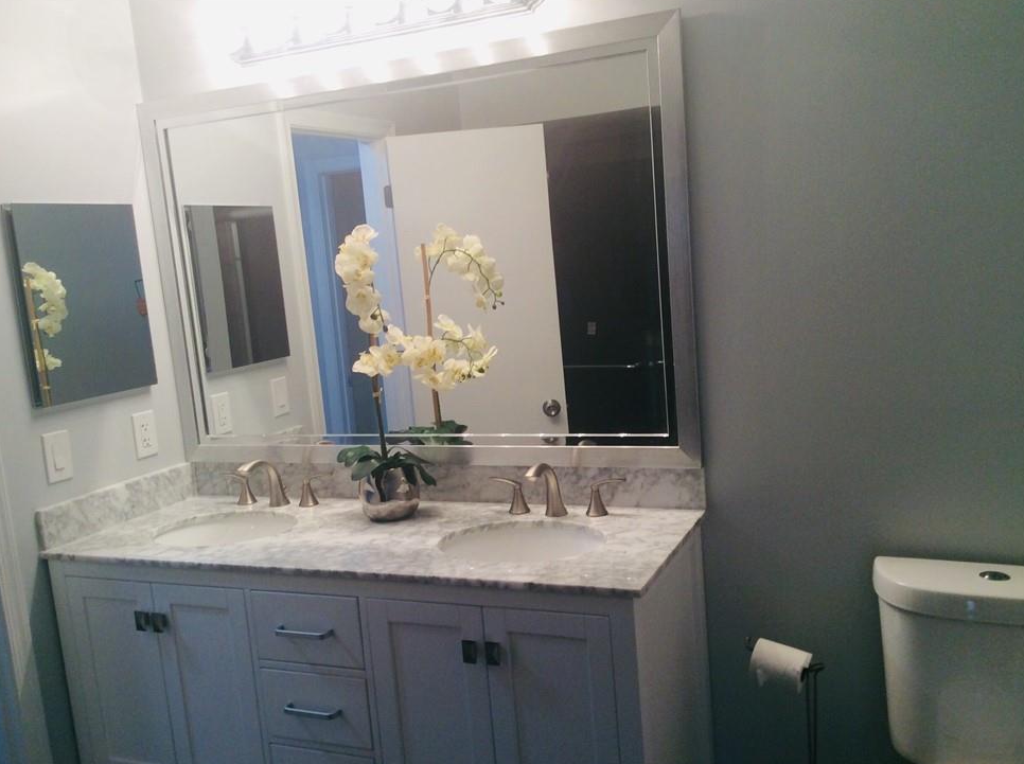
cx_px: 507
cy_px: 398
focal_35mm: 34
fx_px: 1004
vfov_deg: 41.7
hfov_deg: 54.0
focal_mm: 3.3
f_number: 2.4
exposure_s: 1/30
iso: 32
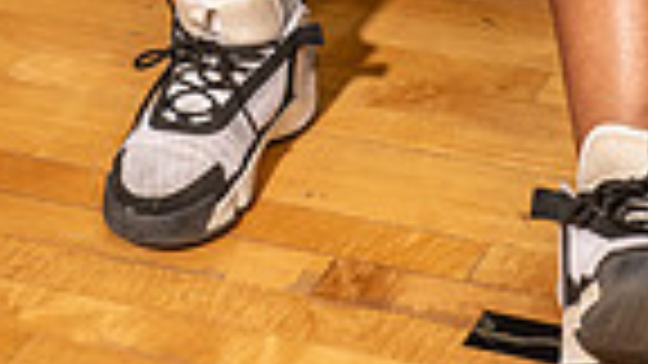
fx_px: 2818
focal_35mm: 164
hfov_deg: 13.1
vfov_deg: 6.9
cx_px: 432
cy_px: -553
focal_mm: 50
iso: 320
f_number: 6.3
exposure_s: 1/320
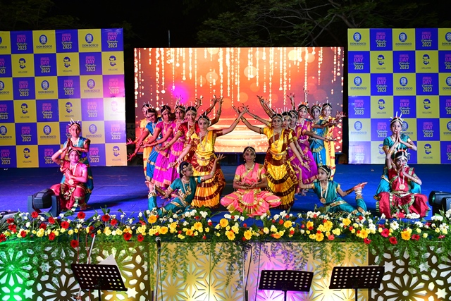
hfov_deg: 48.4
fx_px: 501
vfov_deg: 33.4
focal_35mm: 40
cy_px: 150
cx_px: 226
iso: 800
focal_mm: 27
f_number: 5
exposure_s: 1/125
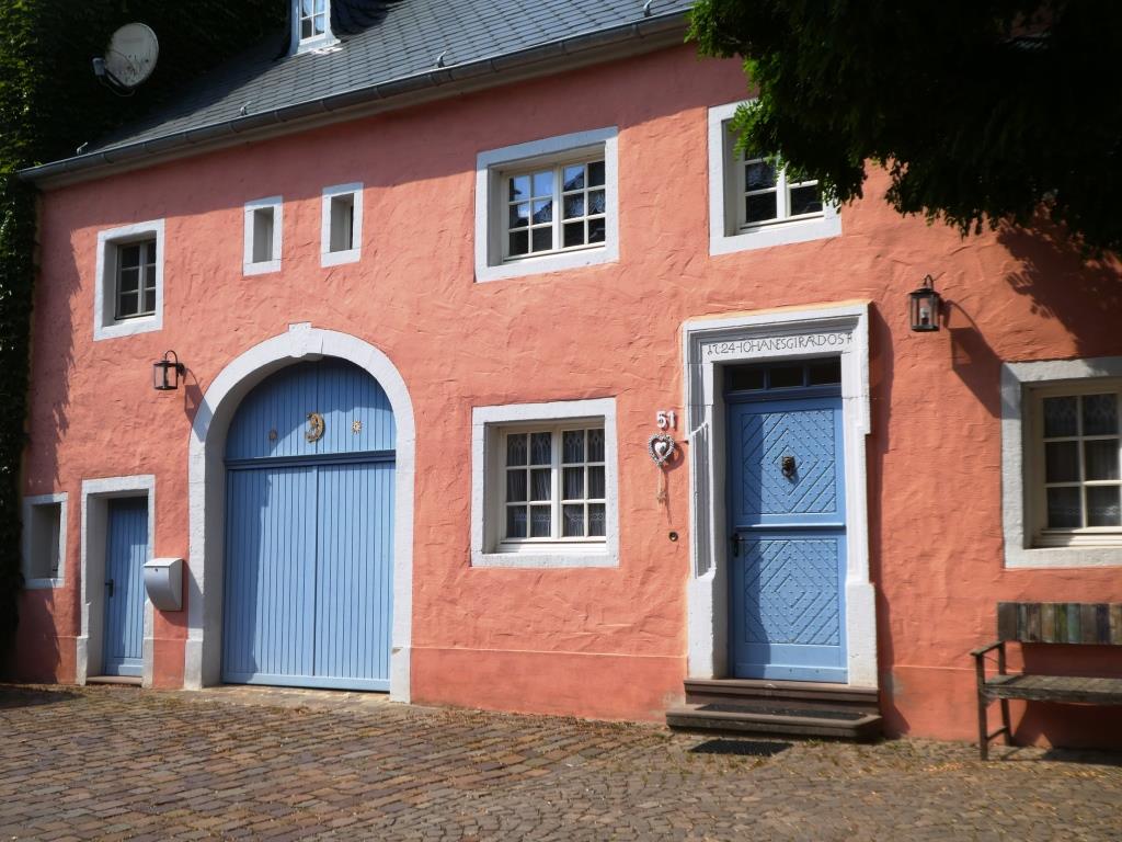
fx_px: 1297
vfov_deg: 36.0
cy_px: 421
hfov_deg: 46.8
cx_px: 561
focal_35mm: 40
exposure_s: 1/640
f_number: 3.8
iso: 80
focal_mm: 7.2
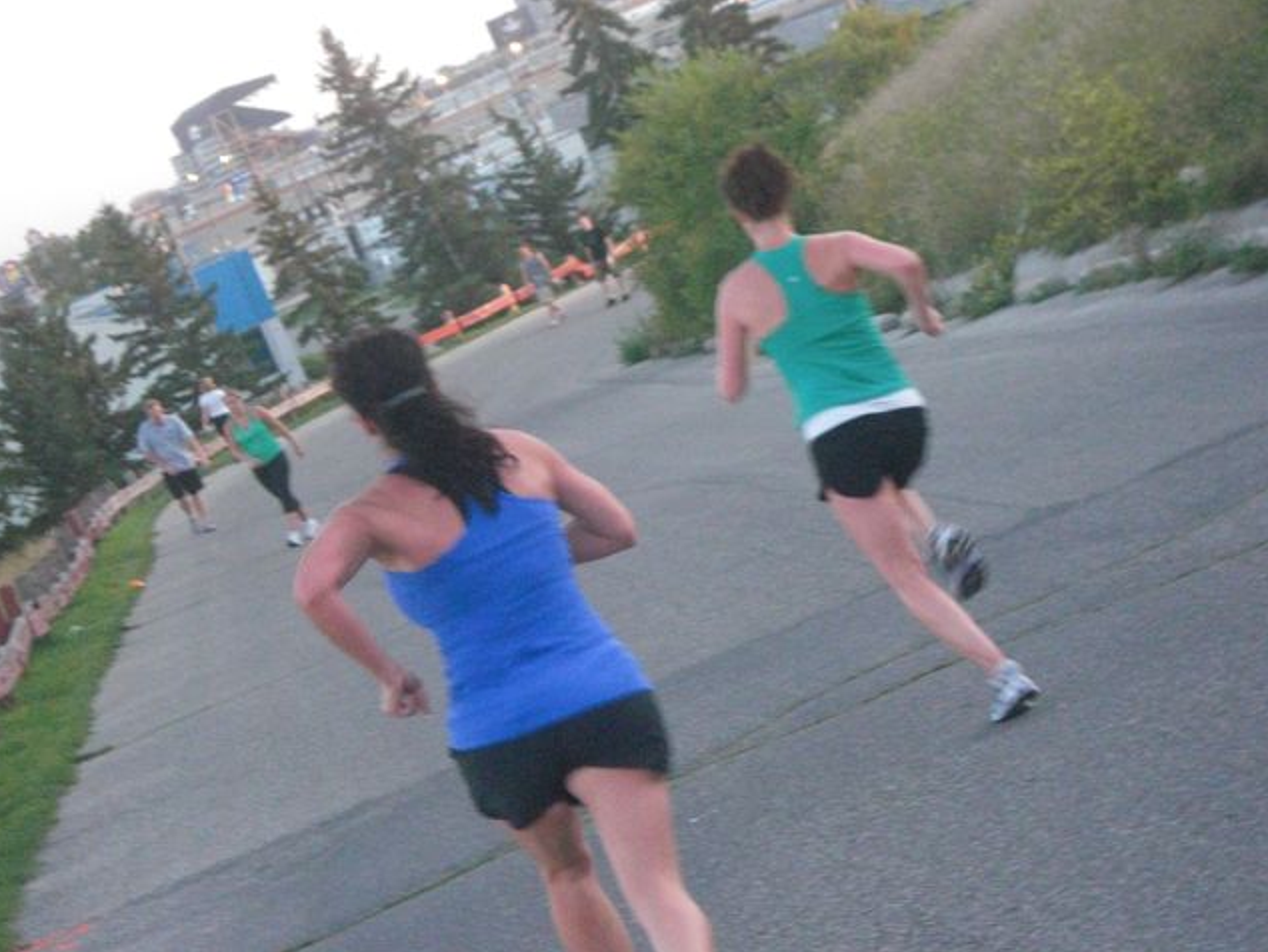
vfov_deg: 13.6
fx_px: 3994
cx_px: 632
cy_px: 476
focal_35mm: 109
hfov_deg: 18.0
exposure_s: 1/100
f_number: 5.3
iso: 800
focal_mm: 18.9
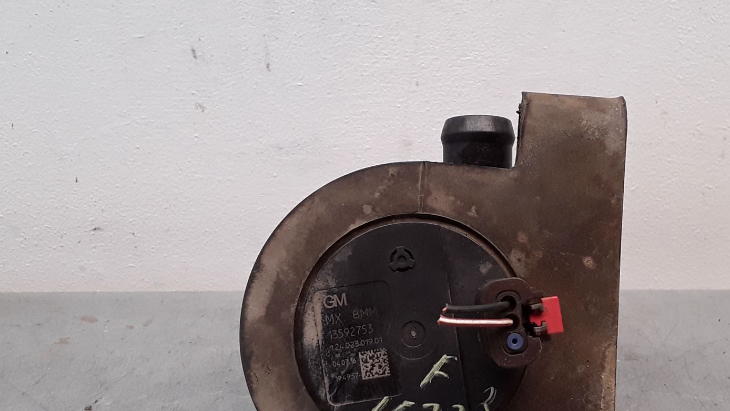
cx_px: 430
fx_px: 871
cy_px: 260
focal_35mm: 45
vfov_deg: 26.4
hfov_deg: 45.3
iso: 100
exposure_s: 1/134
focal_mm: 2.91
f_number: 1.9
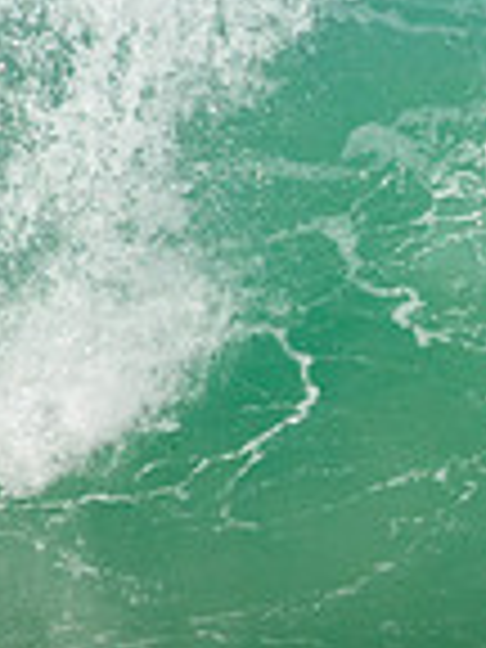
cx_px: 994
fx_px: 57919
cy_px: 128
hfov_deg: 0.5
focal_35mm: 3094
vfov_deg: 0.6
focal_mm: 800
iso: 640
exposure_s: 1/2000
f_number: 11
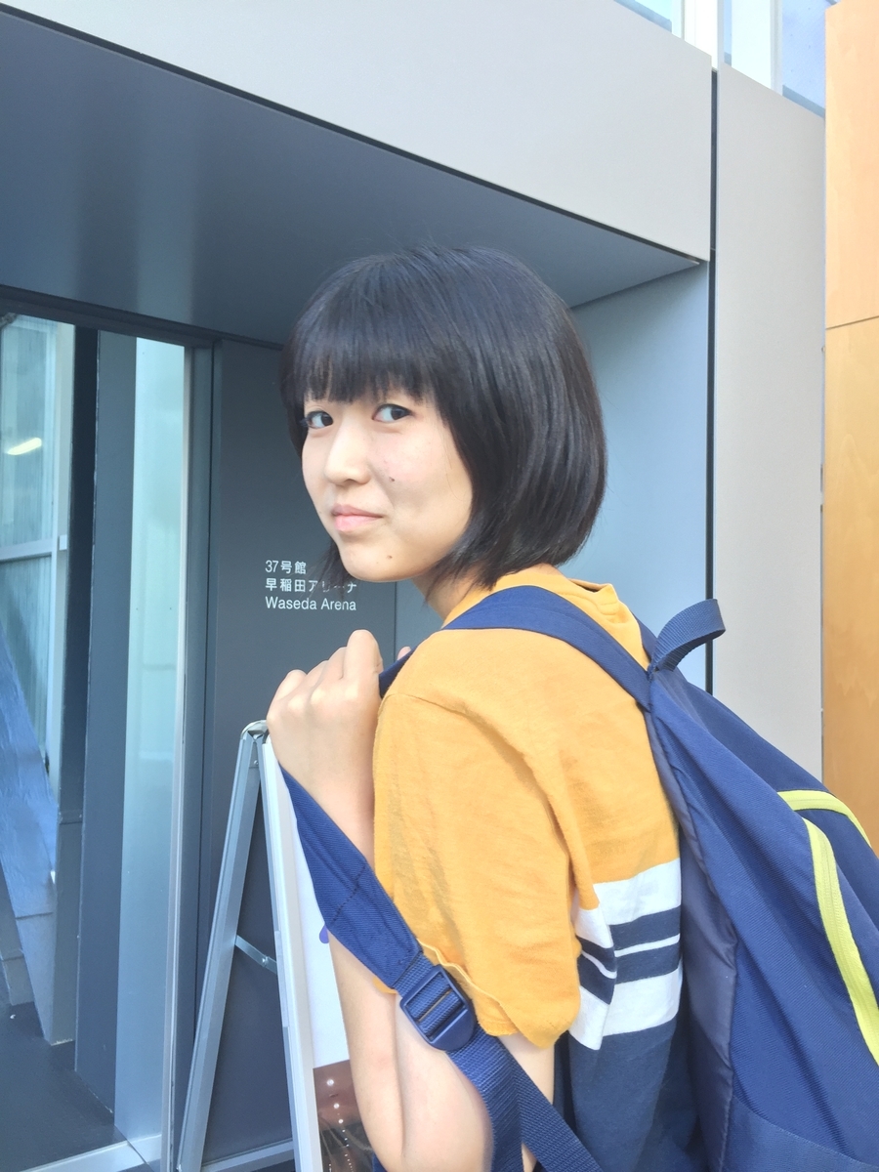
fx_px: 982
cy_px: 586
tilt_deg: +3.5
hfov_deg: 48.2
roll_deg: +0.5
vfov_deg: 61.7
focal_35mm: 29
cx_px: 440
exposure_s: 1/30
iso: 50
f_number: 2.2
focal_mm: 4.15
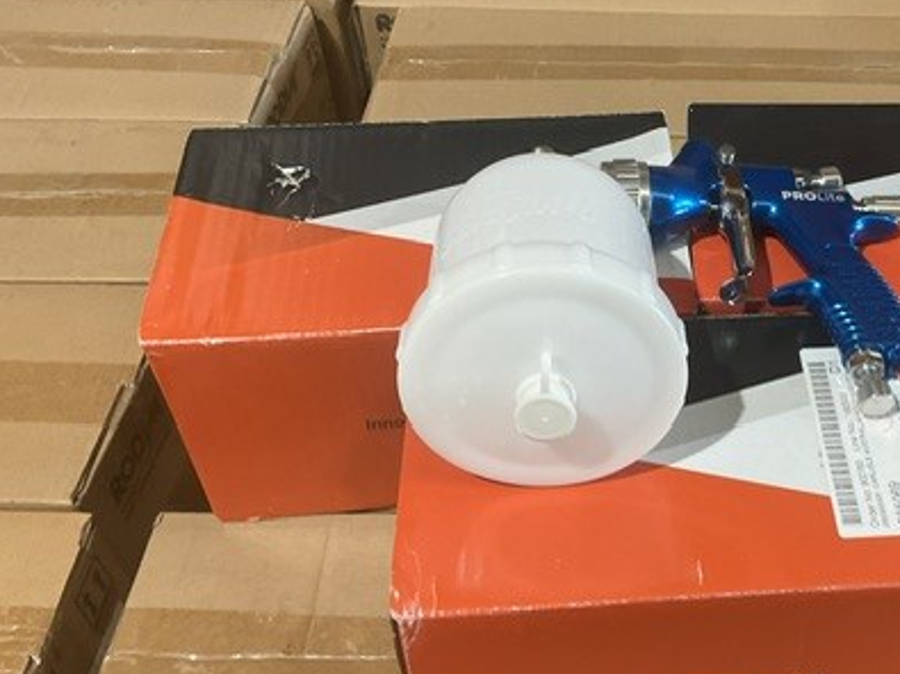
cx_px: 686
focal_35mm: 47
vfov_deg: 30.9
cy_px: 335
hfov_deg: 39.3
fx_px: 1222
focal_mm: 3
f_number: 1.8
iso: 80
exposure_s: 1/50
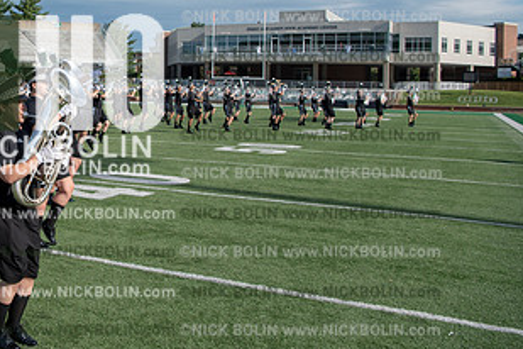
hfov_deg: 40.1
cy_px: 96
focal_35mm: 45
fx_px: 654
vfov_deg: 29.5
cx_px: 44
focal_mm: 24
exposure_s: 1/640
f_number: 5.6
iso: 100
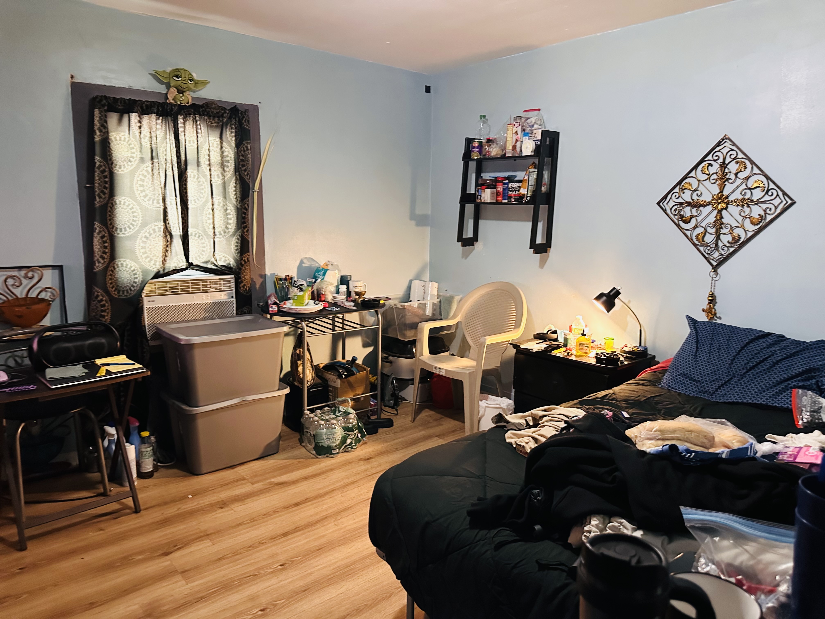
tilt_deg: -9.5
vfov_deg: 56.8
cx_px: 412
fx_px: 572
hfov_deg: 71.6
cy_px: 310
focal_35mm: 24
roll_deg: -1.3
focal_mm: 6.86
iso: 800
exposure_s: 1/40
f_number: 1.78
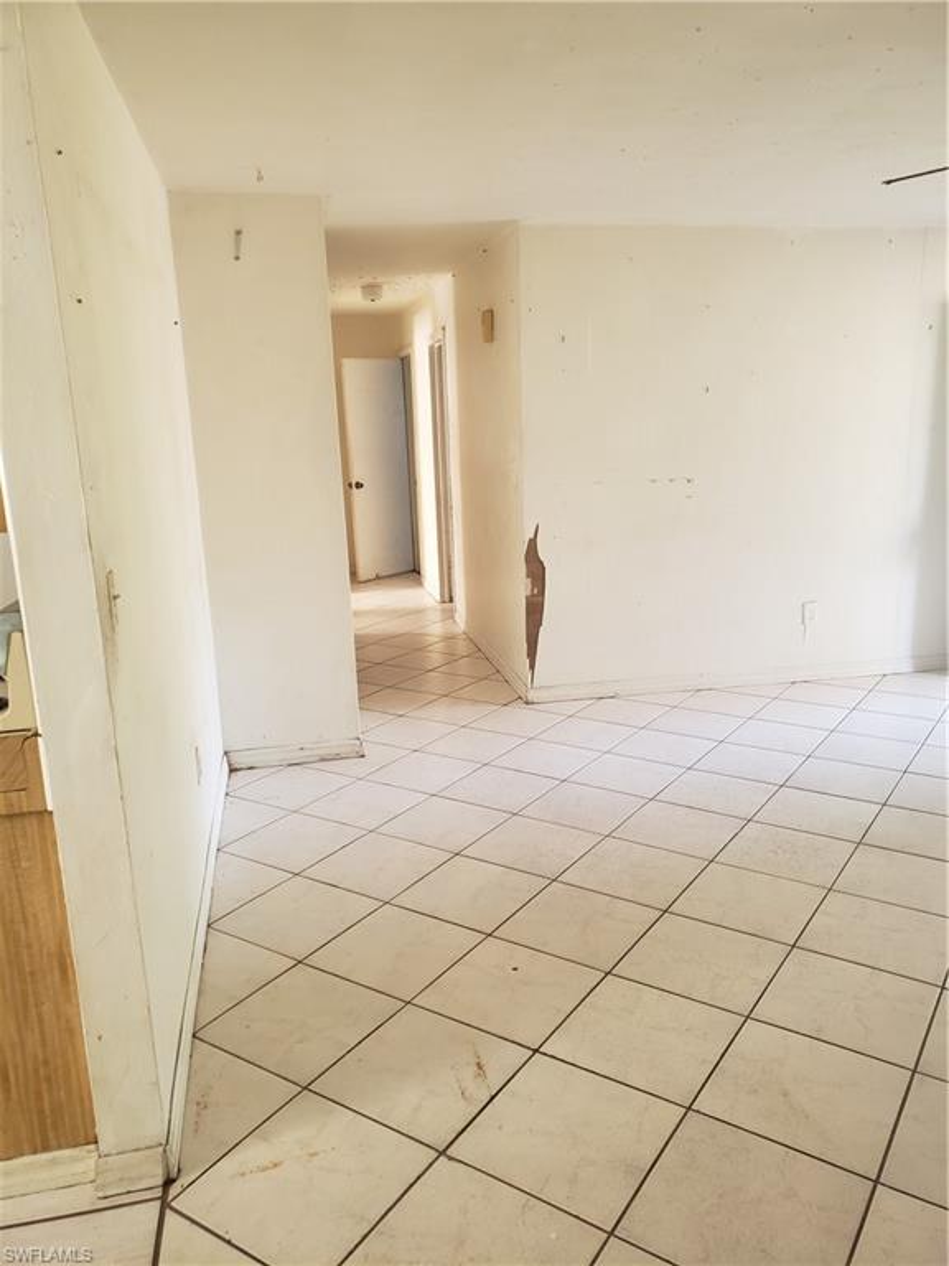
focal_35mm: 26
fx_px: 950
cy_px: 633
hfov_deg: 53.1
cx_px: 474
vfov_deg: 67.3
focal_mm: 4.3
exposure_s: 1/50
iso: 200
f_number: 1.5
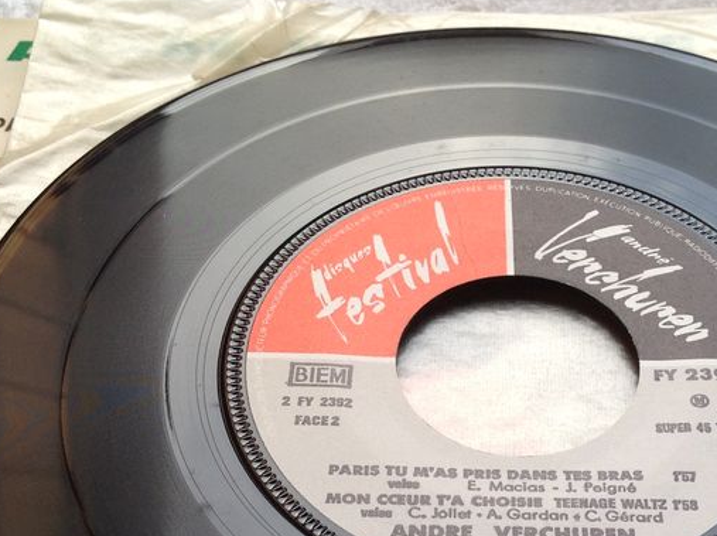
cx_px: 508
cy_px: 490
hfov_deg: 27.9
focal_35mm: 69
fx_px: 1428
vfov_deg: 20.8
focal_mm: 4.28
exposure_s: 1/120
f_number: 2.4
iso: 50
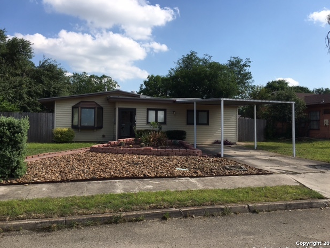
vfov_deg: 46.8
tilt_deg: +1.1
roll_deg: -1.7
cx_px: 167
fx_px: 286
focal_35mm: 30
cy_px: 124
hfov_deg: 60.0
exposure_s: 1/1832
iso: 25
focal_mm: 4.15
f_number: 2.2
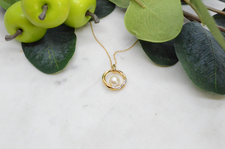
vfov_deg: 22.5
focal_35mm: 60
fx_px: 374
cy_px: 74
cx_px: 112
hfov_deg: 33.5
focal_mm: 40
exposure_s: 1/2500
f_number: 6.3
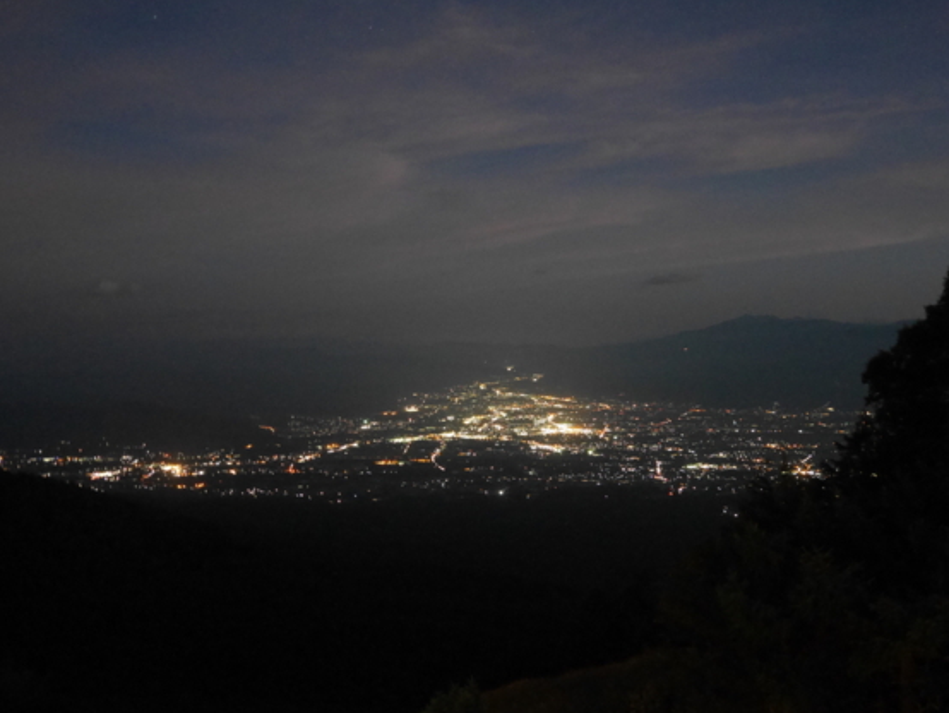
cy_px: 333
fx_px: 1070
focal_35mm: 39
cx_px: 469
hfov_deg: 47.8
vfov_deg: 36.8
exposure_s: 1/1.3
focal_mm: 18
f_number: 4.2
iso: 3200
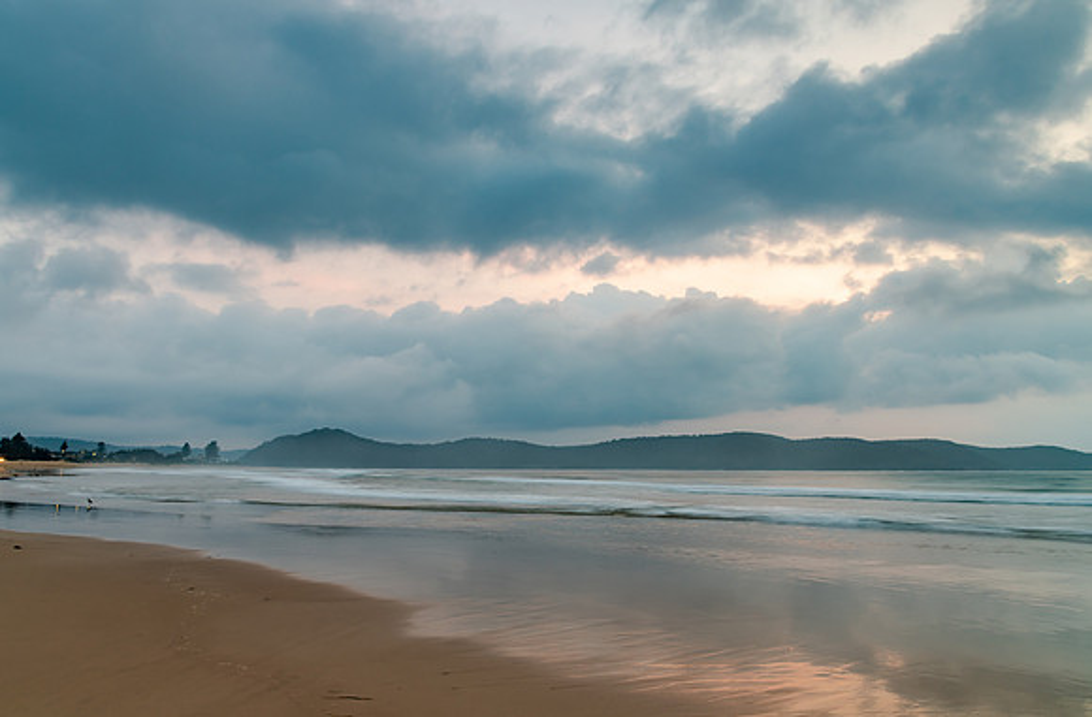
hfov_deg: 69.3
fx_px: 789
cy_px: 379
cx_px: 509
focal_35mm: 26
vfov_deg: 48.9
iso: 200
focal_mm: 24
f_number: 8
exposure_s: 1.6
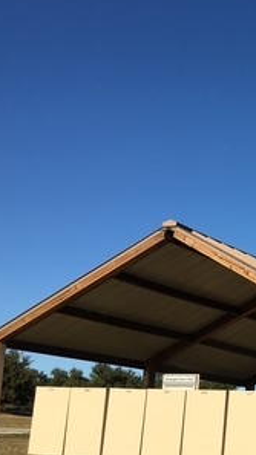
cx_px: 432
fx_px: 821
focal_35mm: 68
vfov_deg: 30.3
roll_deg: -2.2
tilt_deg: +8.1
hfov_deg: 15.7
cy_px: 358
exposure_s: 1/2198
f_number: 2.2
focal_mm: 4.15
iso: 25
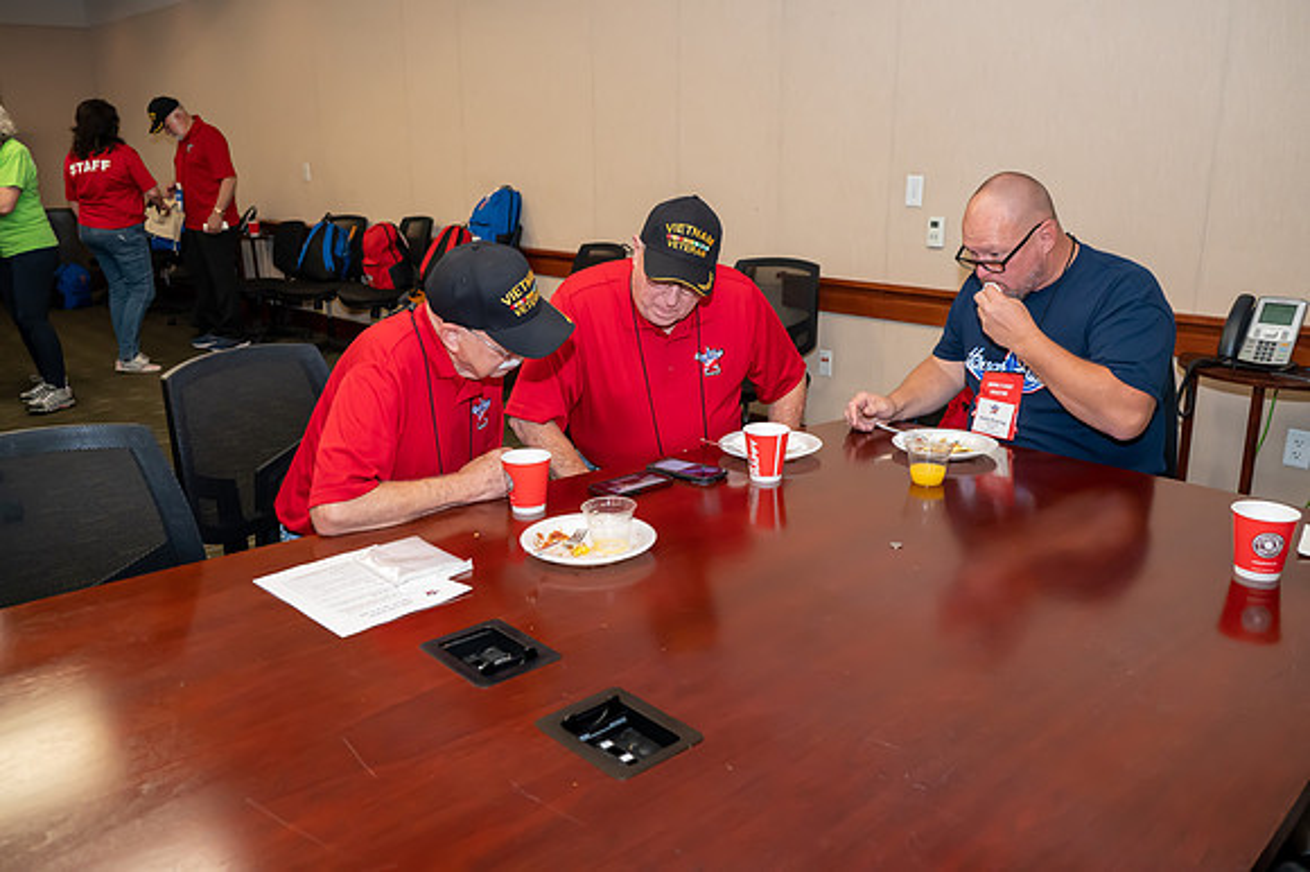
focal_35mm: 30
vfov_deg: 44.2
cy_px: 436
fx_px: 1073
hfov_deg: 62.8
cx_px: 655
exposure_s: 1/160
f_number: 5
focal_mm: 29.5
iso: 5600
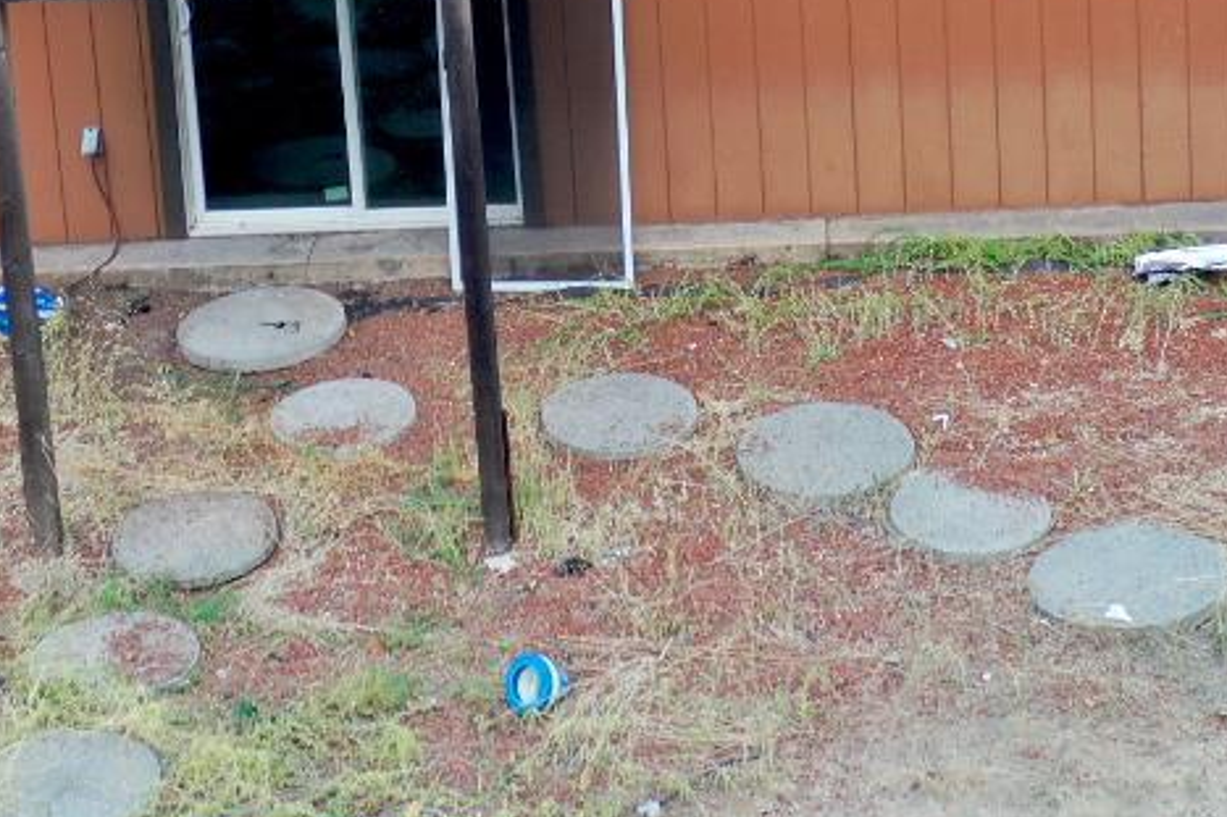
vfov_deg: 14.4
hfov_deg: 22.6
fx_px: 3066
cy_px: -323
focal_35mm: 90
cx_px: 604
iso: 100
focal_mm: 10.26
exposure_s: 1/50
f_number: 3.2
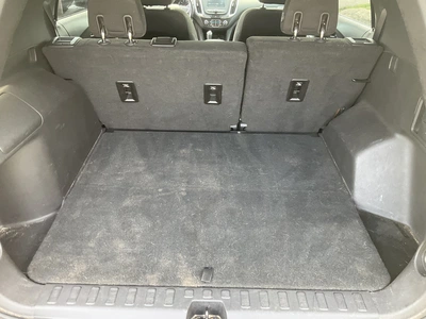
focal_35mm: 29
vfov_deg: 48.2
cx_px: 213
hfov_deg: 61.7
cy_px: 160
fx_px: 357
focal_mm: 3
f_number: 1.8
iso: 64
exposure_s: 1/112
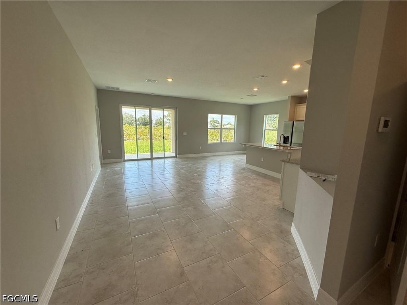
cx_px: 204
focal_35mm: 14
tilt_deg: -8.2
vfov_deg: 85.7
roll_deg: -1.1
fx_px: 165
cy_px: 152
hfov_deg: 102.1
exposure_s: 1/250
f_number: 2.2
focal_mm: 2.22
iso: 64
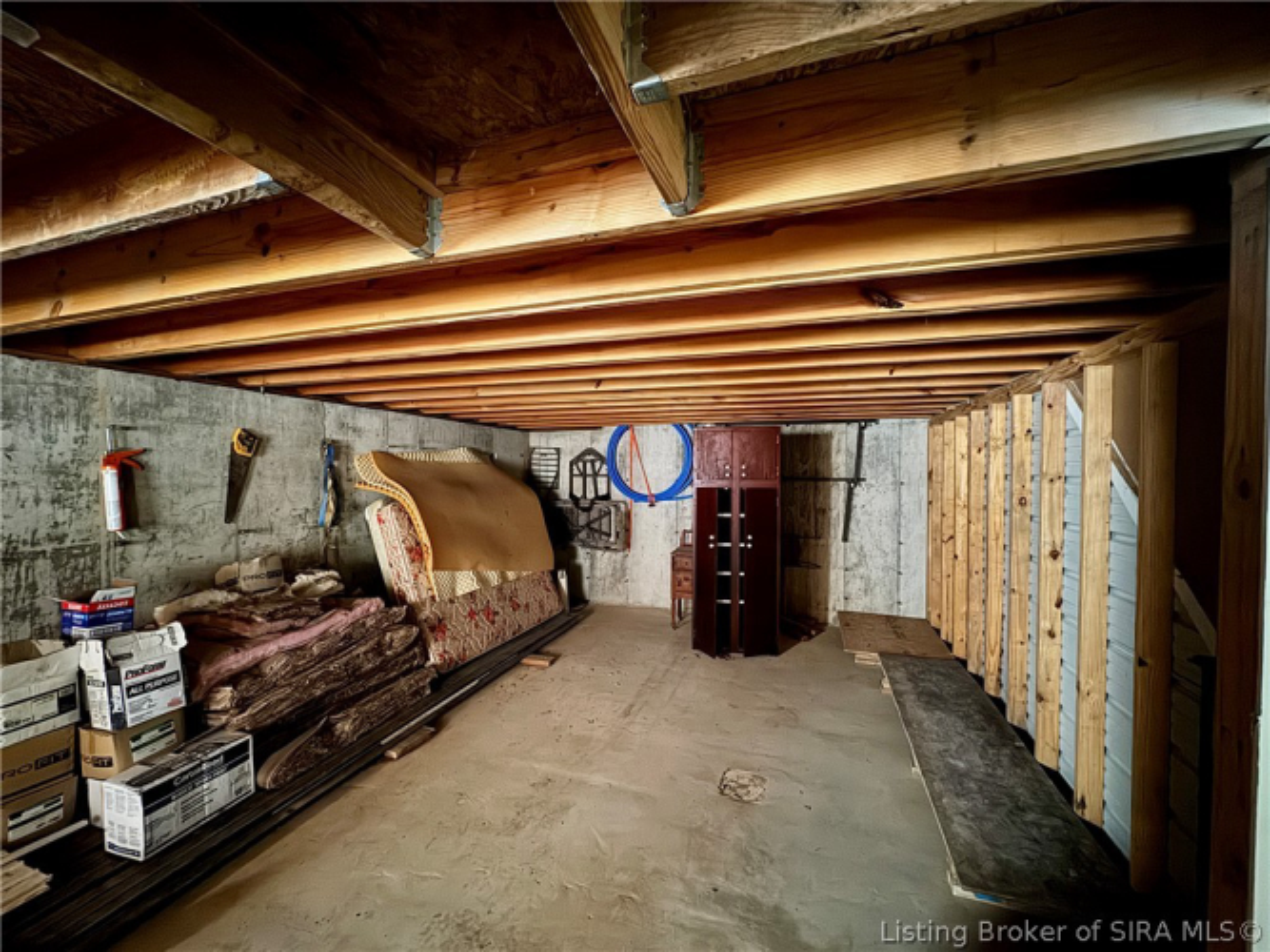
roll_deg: -0.7
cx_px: 635
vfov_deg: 85.7
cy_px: 476
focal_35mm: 14
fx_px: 514
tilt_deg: -1.3
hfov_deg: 102.1
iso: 1250
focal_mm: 2.22
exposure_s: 1/8
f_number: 2.2
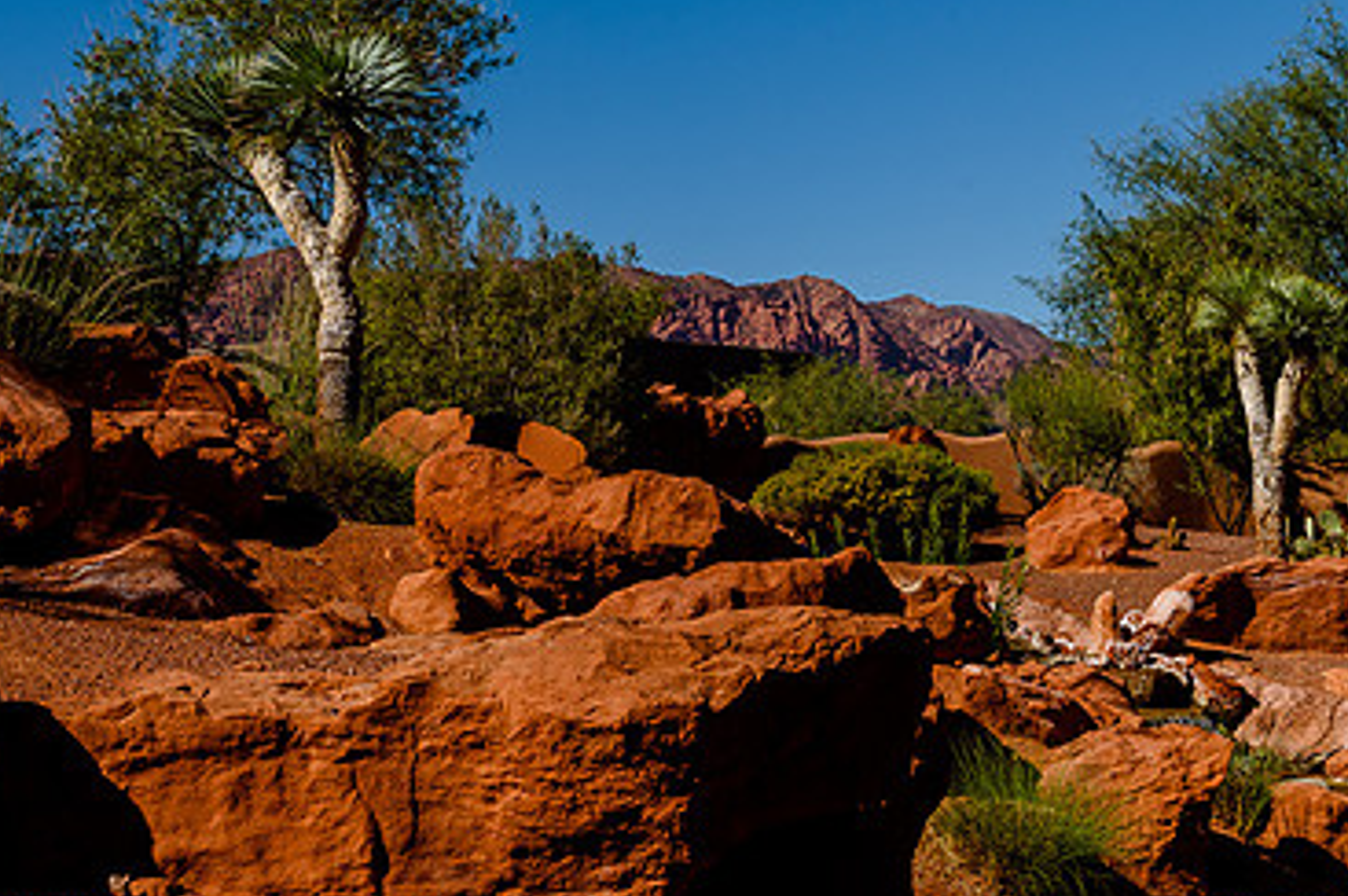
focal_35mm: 83
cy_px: 180
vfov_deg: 16.3
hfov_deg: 24.4
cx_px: 440
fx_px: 3105
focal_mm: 48
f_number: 10
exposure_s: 1/640
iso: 200
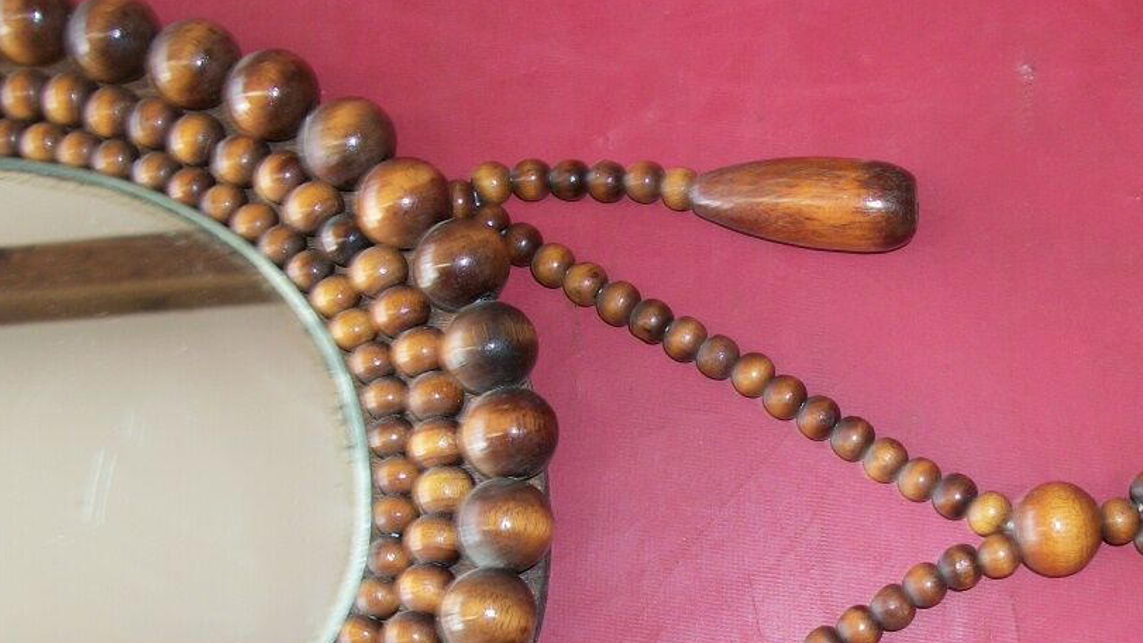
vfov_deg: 21.4
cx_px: 774
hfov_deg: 37.4
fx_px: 1667
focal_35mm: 55
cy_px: 560
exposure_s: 1/30
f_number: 2.9
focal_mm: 5.7
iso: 80
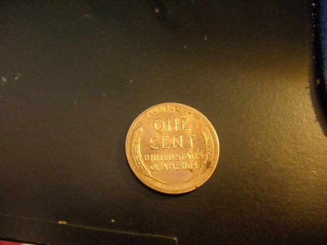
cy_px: 122
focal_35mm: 36
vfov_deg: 39.7
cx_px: 164
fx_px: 340
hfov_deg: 51.4
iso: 400
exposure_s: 1/4
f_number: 3.5
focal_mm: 6.3
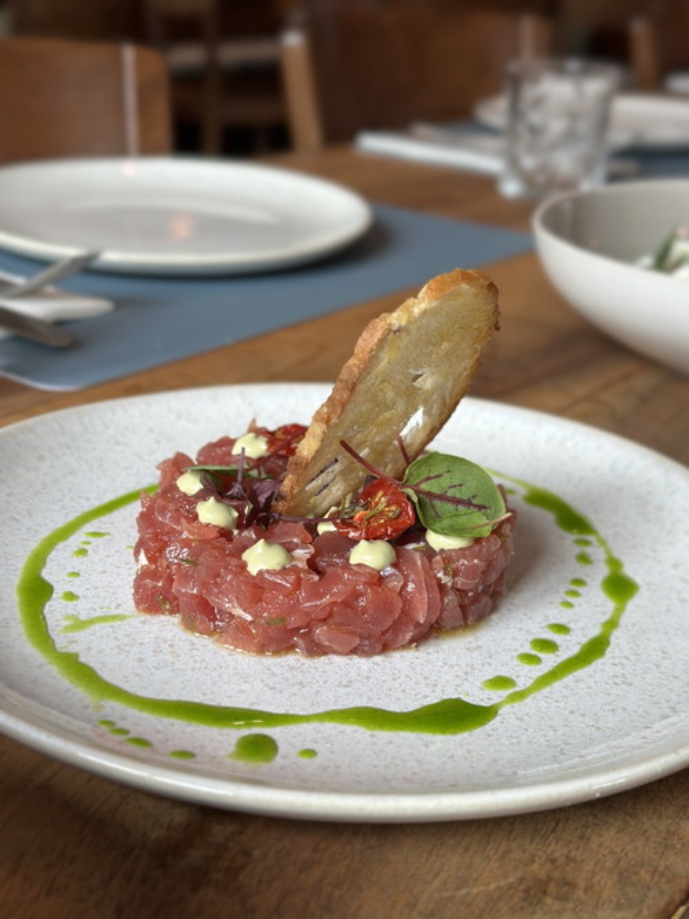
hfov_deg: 30.3
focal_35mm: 48
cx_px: 344
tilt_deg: -21.5
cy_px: 460
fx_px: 1274
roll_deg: -0.6
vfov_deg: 39.7
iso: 80
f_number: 1.78
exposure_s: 1/170
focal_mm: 6.86
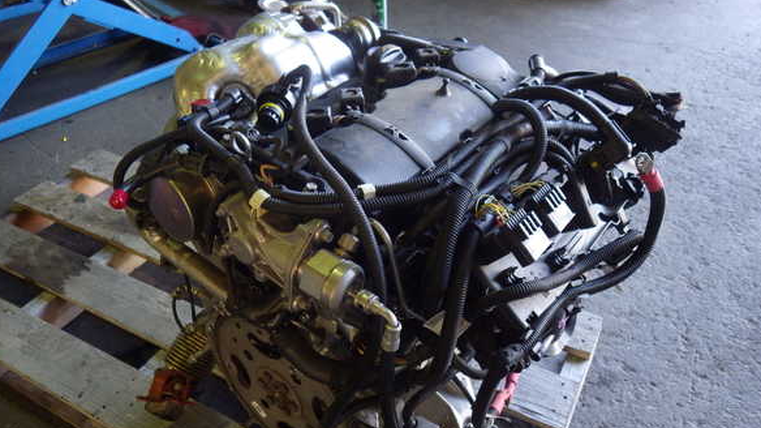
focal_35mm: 28
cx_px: 379
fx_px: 565
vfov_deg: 41.3
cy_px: 247
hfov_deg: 67.9
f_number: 2
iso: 160
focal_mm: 4.5
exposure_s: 1/45
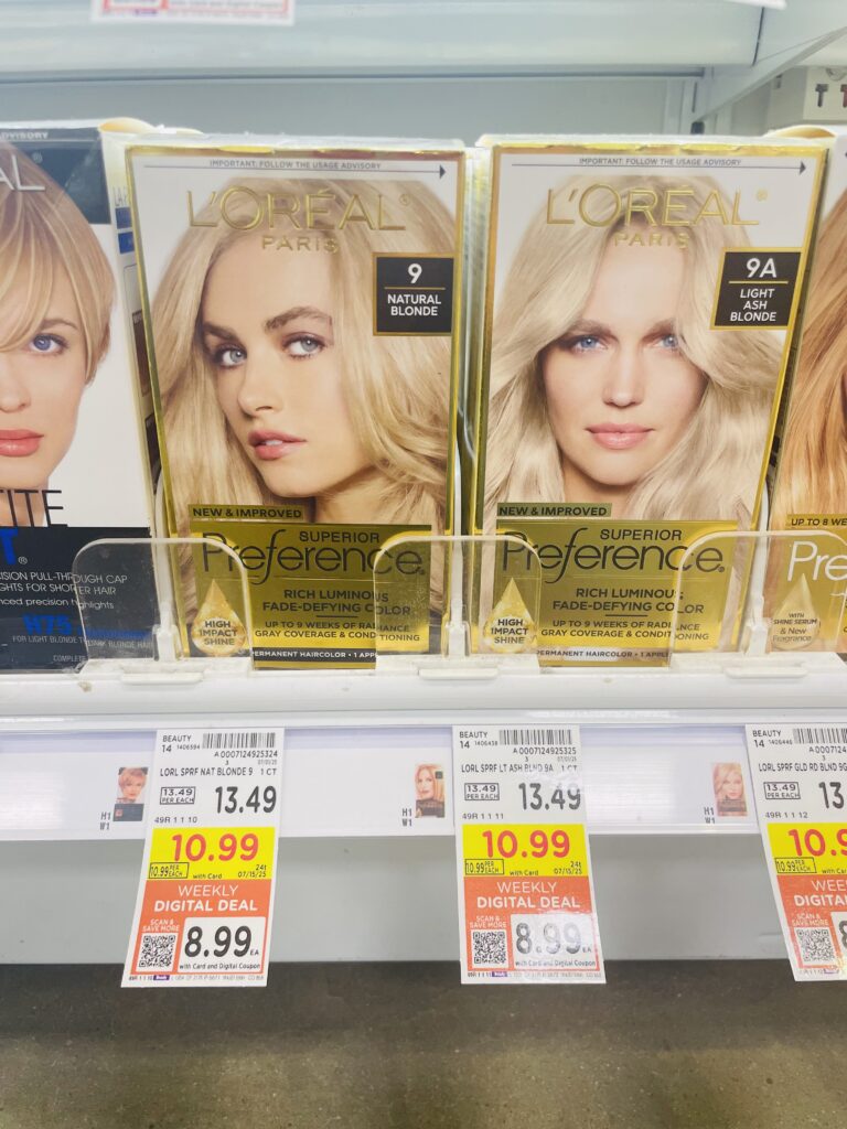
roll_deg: +1.0
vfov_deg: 67.3
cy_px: 564
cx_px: 424
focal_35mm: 26
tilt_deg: -24.7
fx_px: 848
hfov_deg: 53.1
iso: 125
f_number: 1.6
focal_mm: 4.2
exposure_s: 1/120
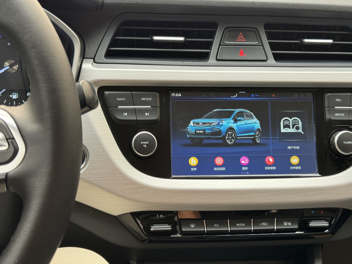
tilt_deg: -24.9
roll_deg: -4.4
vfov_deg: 30.3
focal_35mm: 48
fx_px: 488
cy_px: 132
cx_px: 176
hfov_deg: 39.7
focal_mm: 6.86
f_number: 1.78
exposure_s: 1/89
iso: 100
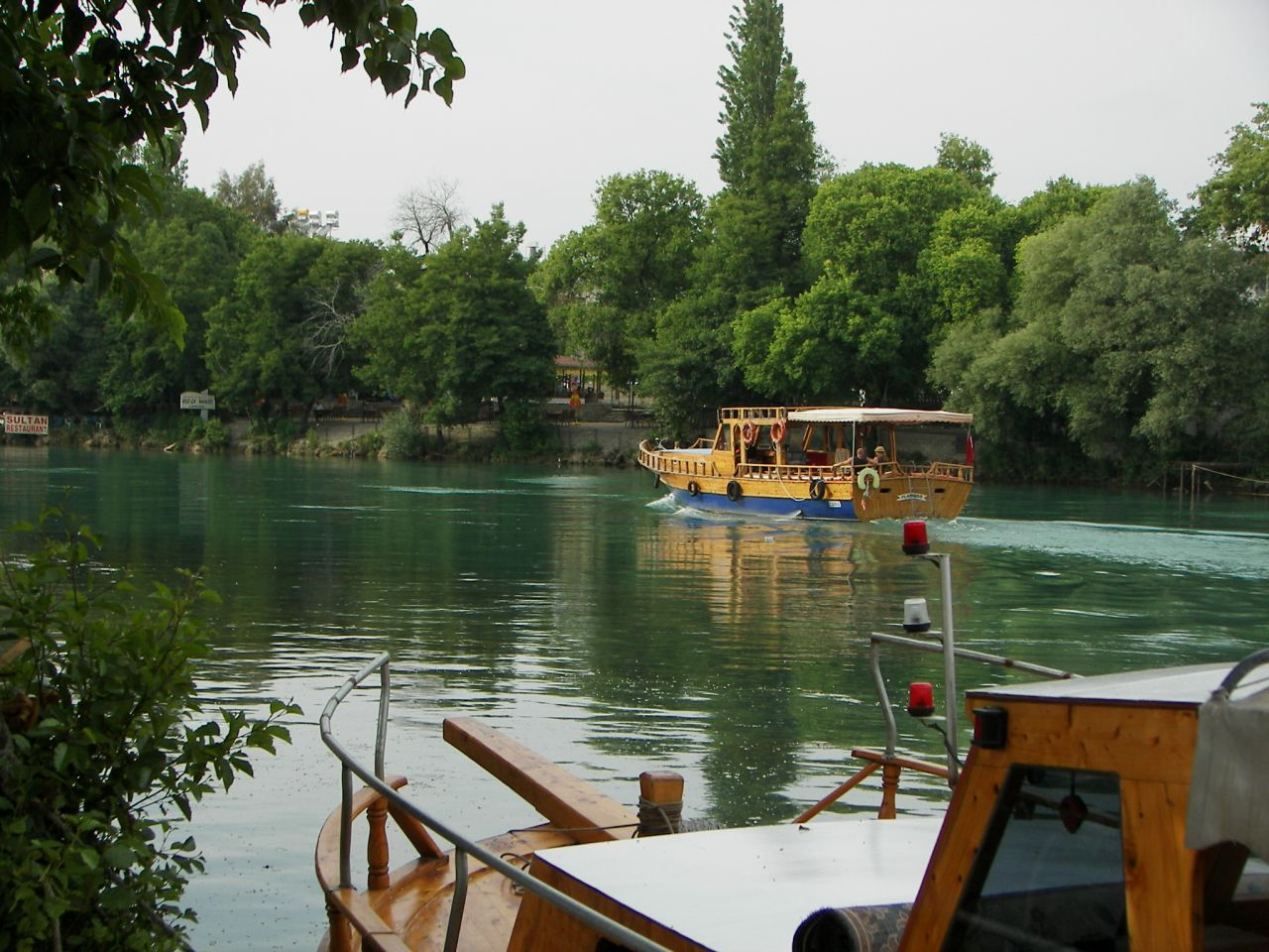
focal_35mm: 73
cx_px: 634
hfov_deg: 26.7
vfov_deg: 20.2
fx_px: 2676
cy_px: 476
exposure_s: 1/400
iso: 50
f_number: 2.8
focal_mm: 12
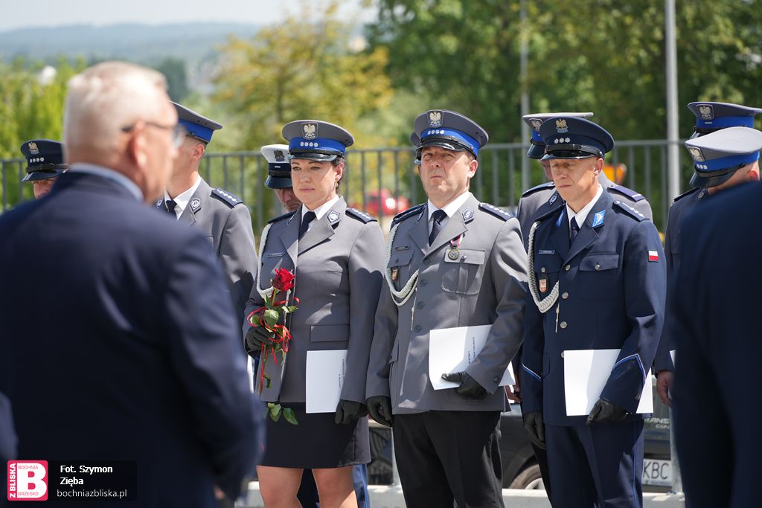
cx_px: 381
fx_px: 4234
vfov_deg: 6.9
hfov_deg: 10.3
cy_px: 254
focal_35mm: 200
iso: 250
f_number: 5.6
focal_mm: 200
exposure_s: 1/500
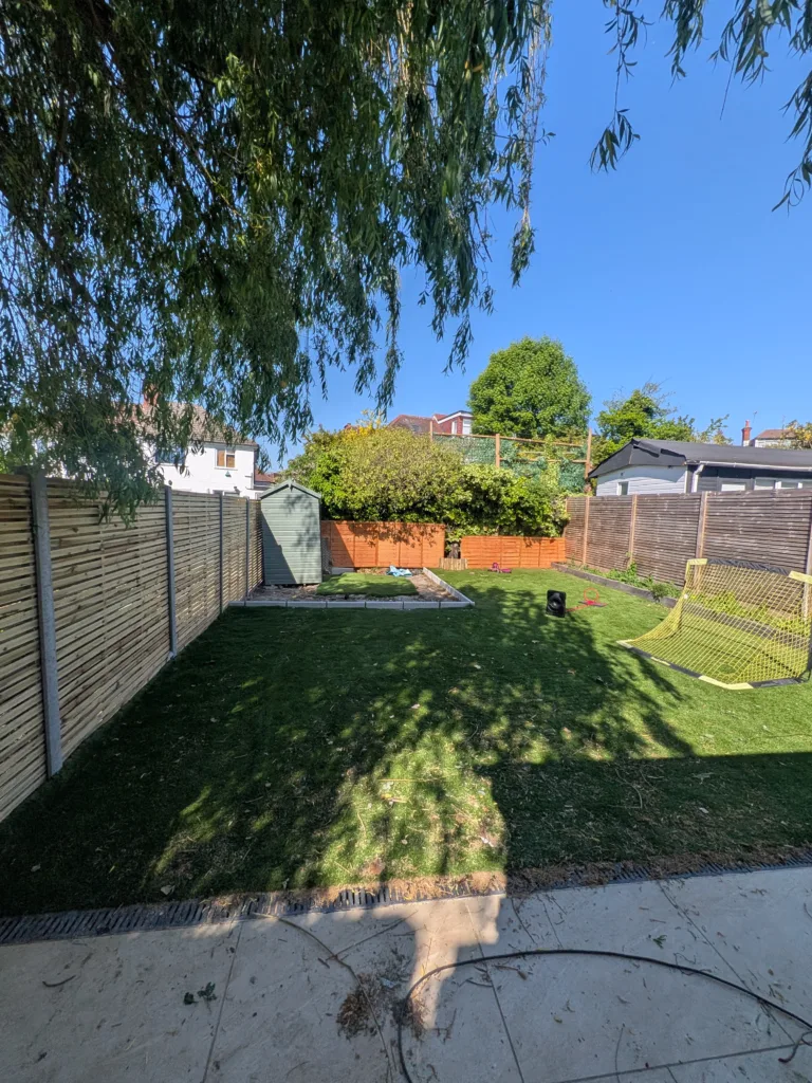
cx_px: 406
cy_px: 542
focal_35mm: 13
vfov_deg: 106.2
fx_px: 407
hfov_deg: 89.9
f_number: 2.2
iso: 30
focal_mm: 1.54
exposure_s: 1/861
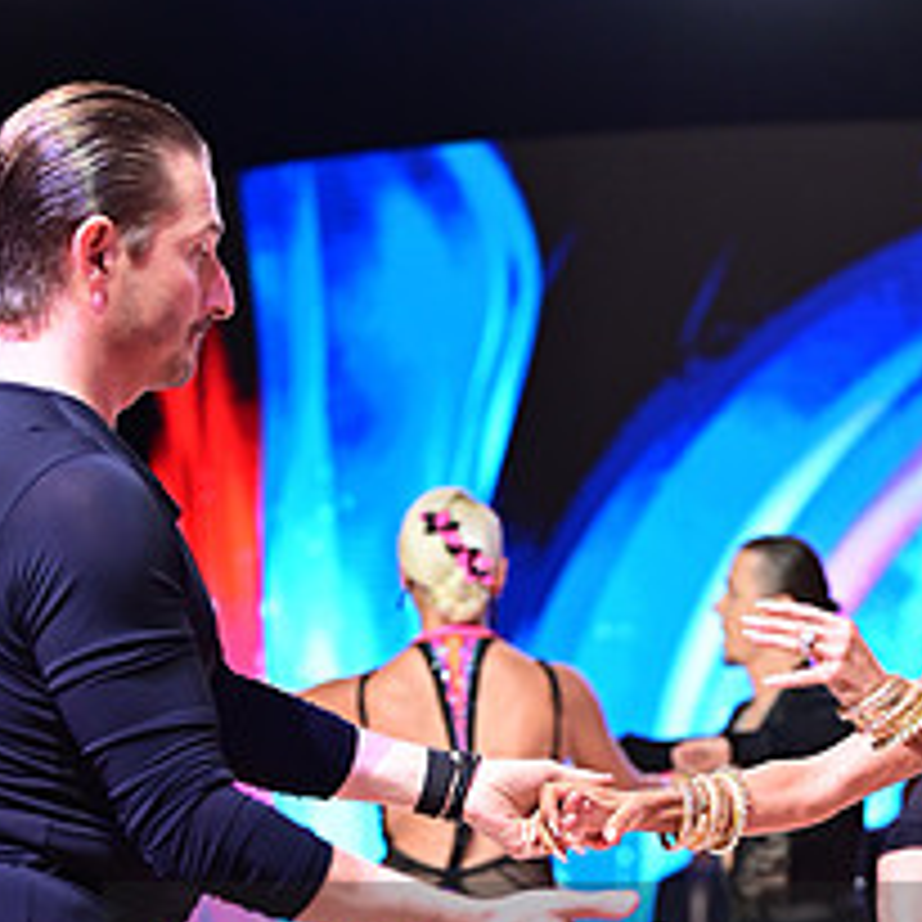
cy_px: 1034
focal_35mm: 173
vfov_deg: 10.0
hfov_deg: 10.1
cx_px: 724
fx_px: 5213
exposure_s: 1/320
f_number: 2.8
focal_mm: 72
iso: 1250
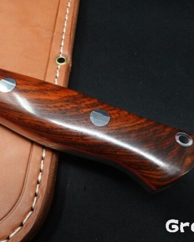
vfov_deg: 52.9
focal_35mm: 34
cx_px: 73
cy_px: 121
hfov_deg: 43.0
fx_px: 244
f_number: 11
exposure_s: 1/30
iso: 1600
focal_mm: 9
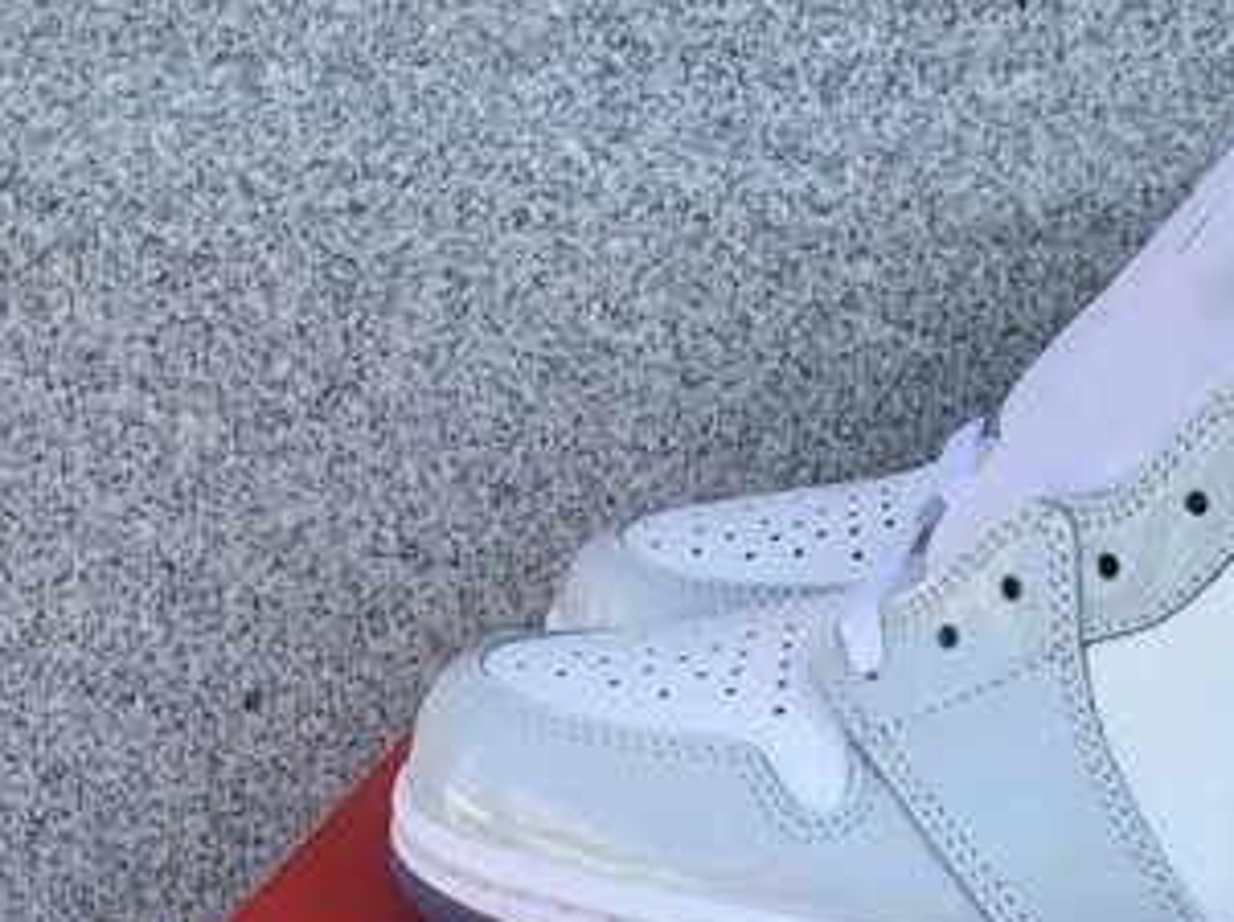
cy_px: 779
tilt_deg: -18.3
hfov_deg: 27.9
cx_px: 1205
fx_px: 2350
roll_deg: -1.2
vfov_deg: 21.8
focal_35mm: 66
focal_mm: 3.3
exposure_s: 1/360
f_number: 2.4
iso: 25
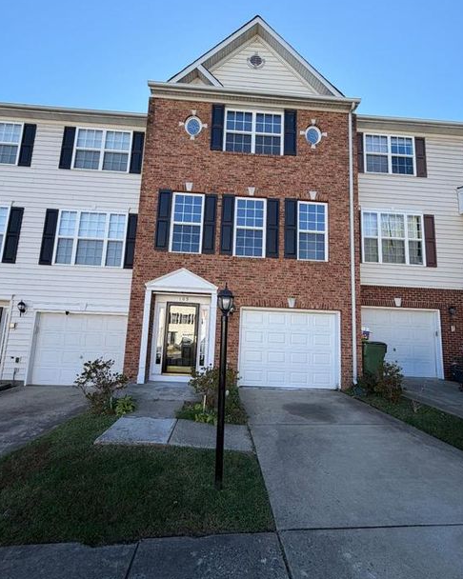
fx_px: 257
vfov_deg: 96.7
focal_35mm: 15
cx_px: 233
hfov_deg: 84.0
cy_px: 305
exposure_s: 1/502
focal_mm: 2.22
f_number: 2.2
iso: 50
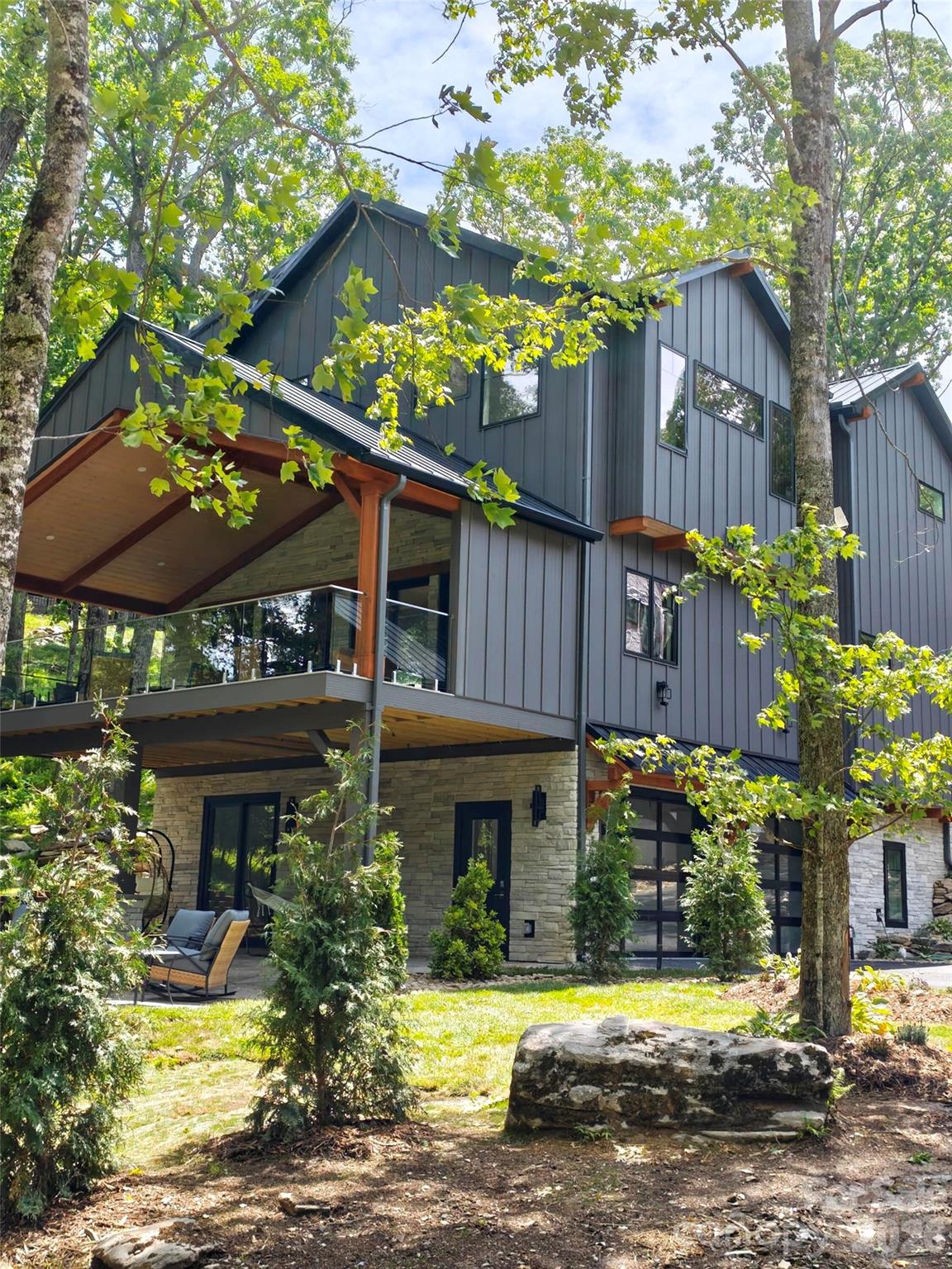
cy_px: 634
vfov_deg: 46.8
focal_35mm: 40
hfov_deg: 36.0
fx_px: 1467
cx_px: 476
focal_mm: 6.62
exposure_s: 1/1838
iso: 50
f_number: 1.67
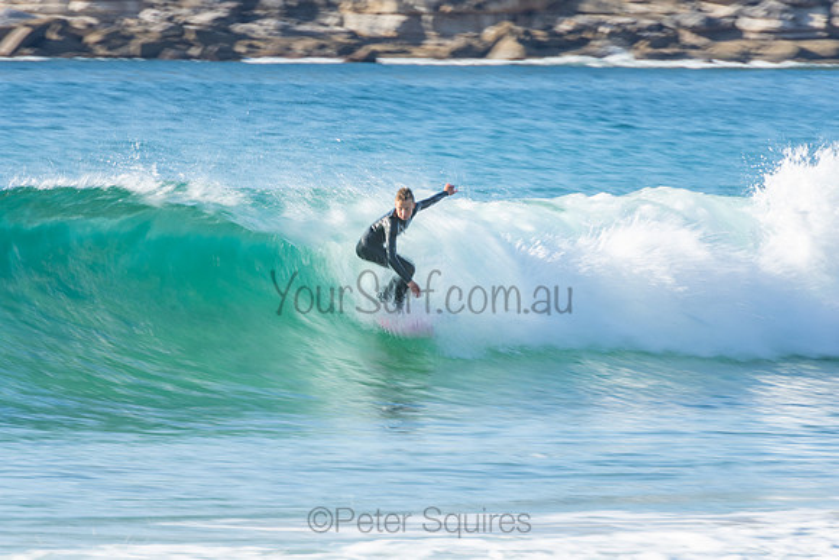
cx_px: 420
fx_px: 13986
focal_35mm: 600
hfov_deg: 3.4
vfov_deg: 2.3
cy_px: 280
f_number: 18
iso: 100
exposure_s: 1/30
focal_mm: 400
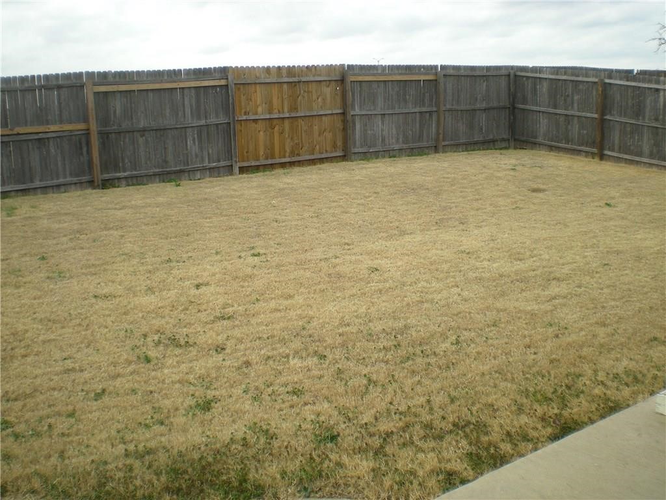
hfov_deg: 49.0
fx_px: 731
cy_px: 250
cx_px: 333
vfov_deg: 37.7
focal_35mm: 38
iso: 77
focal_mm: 6.3
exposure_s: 1/176
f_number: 4.6
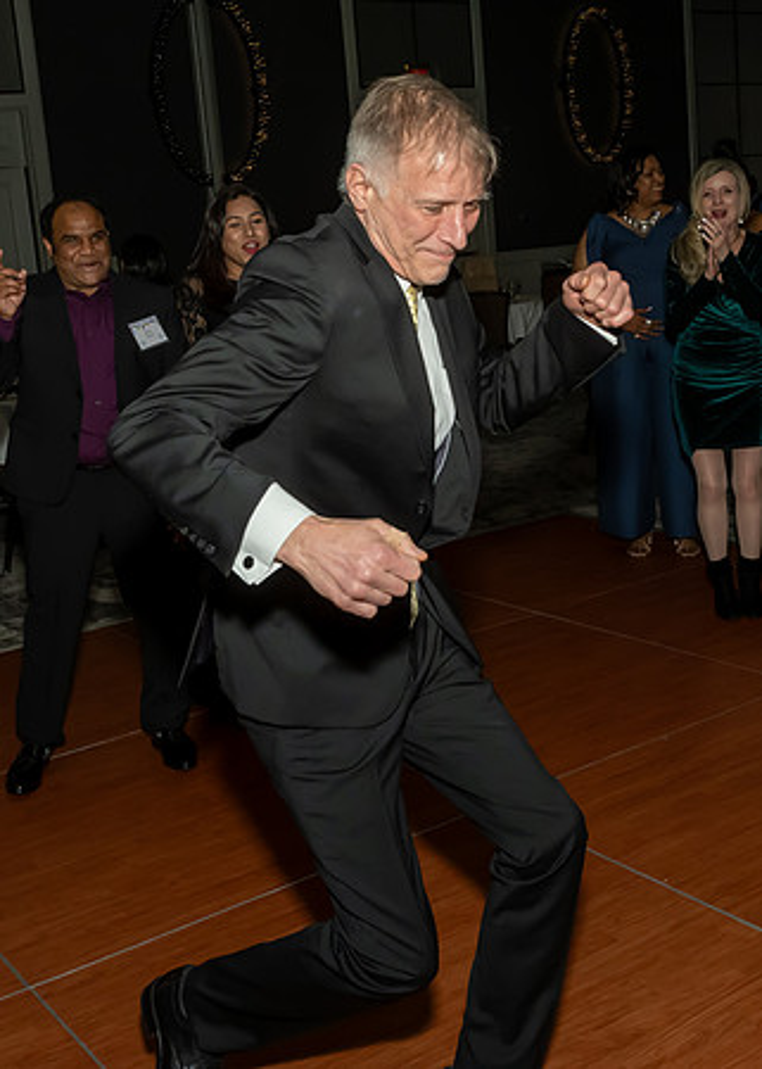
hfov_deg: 32.7
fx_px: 1296
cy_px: 446
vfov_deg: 44.6
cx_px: 441
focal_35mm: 43
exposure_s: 1/250
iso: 1000
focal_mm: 17
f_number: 8
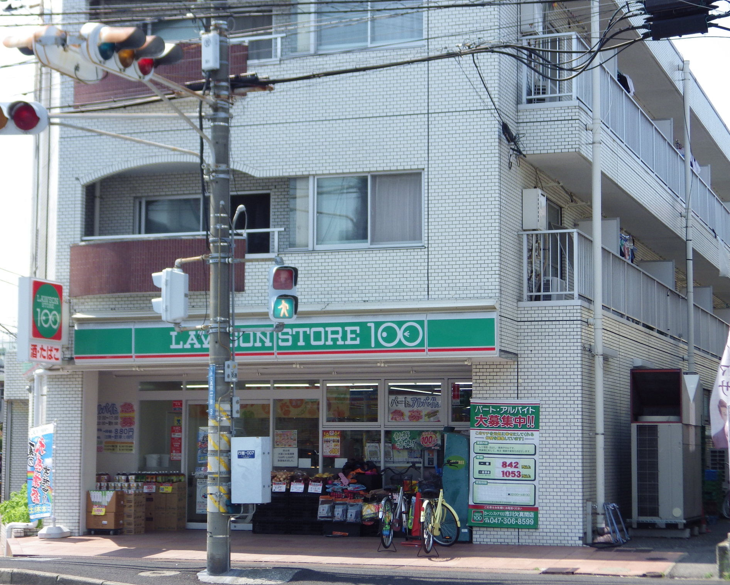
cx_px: 364
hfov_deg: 25.4
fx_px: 1621
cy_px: 295
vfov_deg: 20.4
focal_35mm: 75
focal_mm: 12.8
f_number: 4.2
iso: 100
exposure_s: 1/320
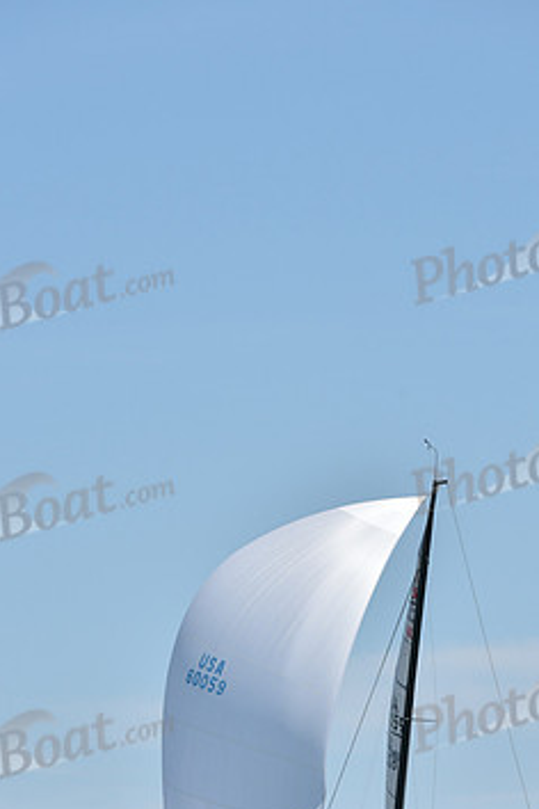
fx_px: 8825
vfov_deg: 5.2
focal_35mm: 393
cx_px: 293
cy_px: 608
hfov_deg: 3.5
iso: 250
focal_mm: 240
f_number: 7.1
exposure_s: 1/1000
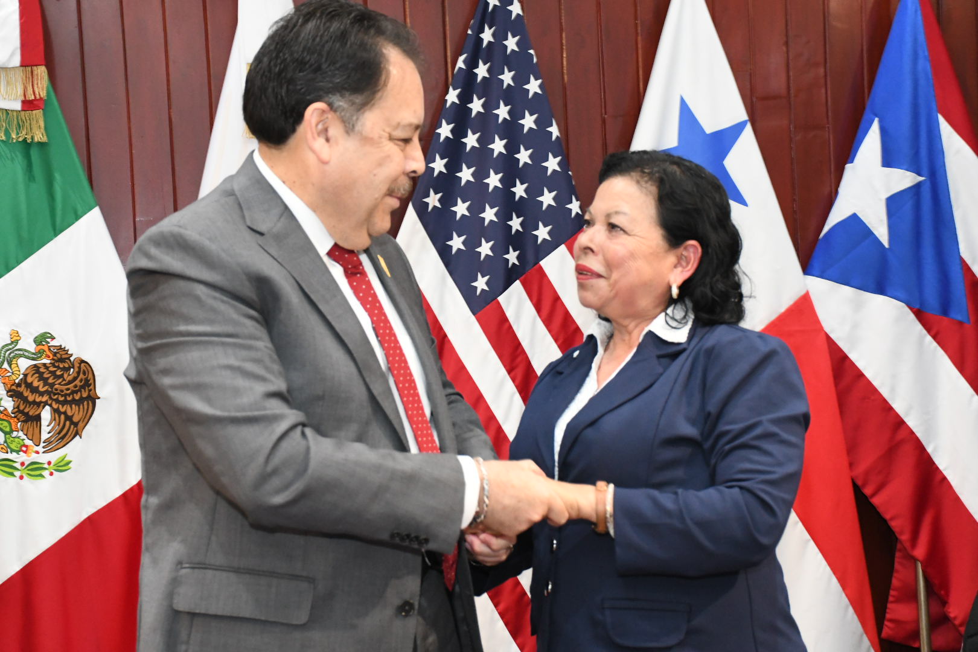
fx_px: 1711
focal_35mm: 63
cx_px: 489
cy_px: 326
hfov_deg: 31.9
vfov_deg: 21.6
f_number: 5.6
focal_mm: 42
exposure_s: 1/125
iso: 4000
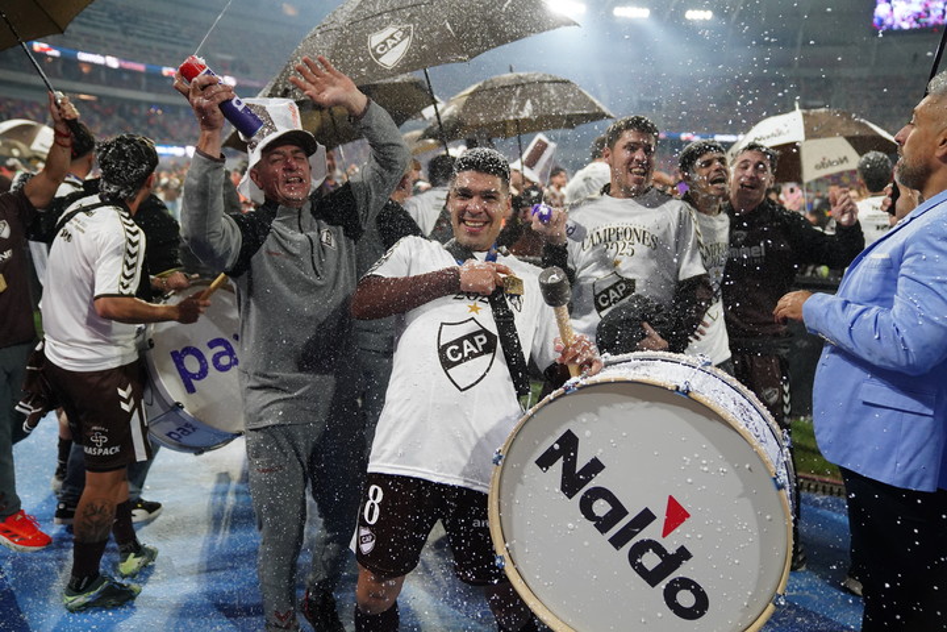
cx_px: 474
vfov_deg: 45.0
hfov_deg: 63.7
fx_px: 763
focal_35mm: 29
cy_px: 316
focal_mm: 29
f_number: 2.8
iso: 4000
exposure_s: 1/1600
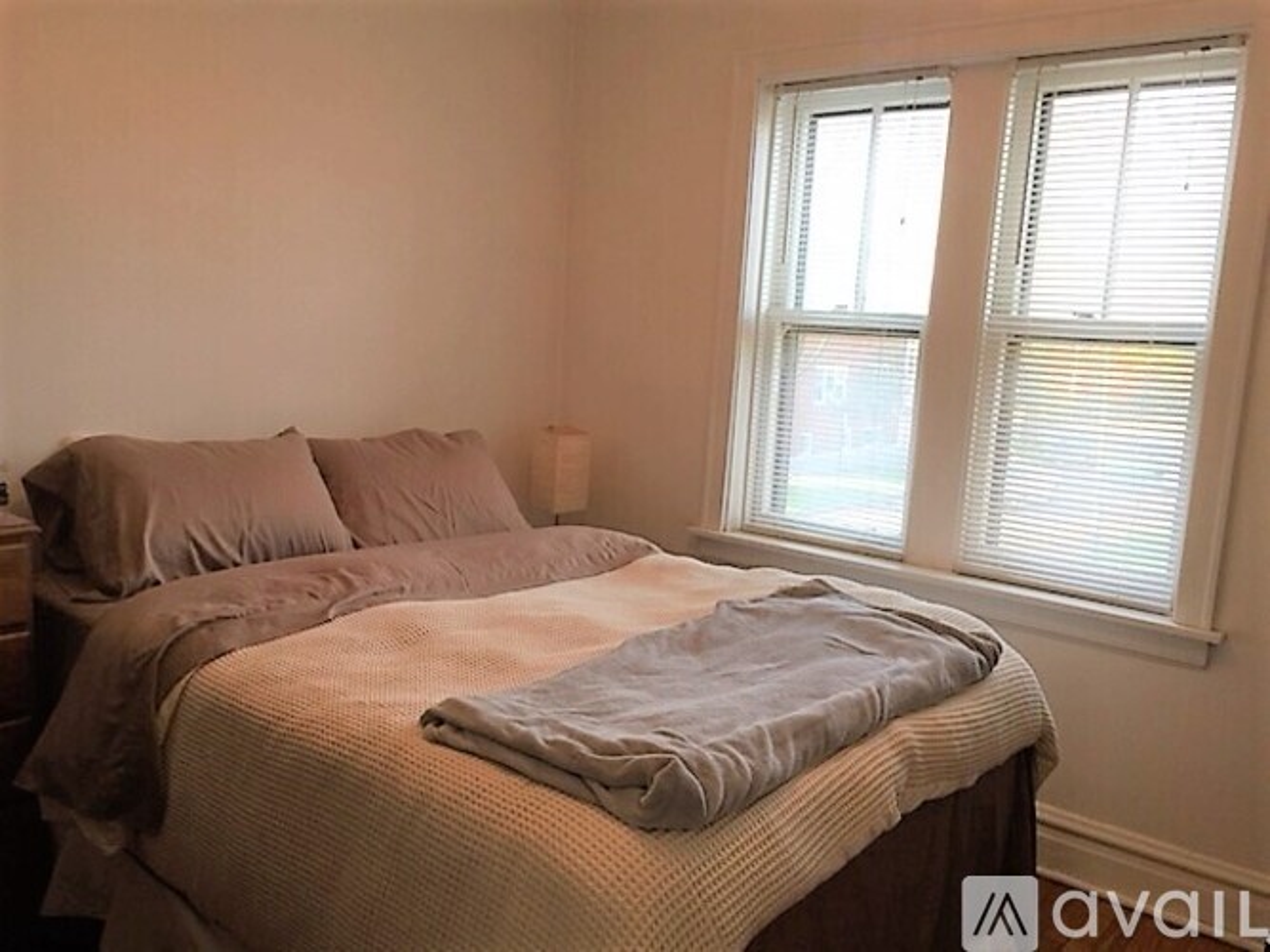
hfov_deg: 61.7
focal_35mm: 29
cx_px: 635
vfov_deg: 48.2
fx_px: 1064
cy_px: 476
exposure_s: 1/30
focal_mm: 4.15
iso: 32
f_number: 2.2
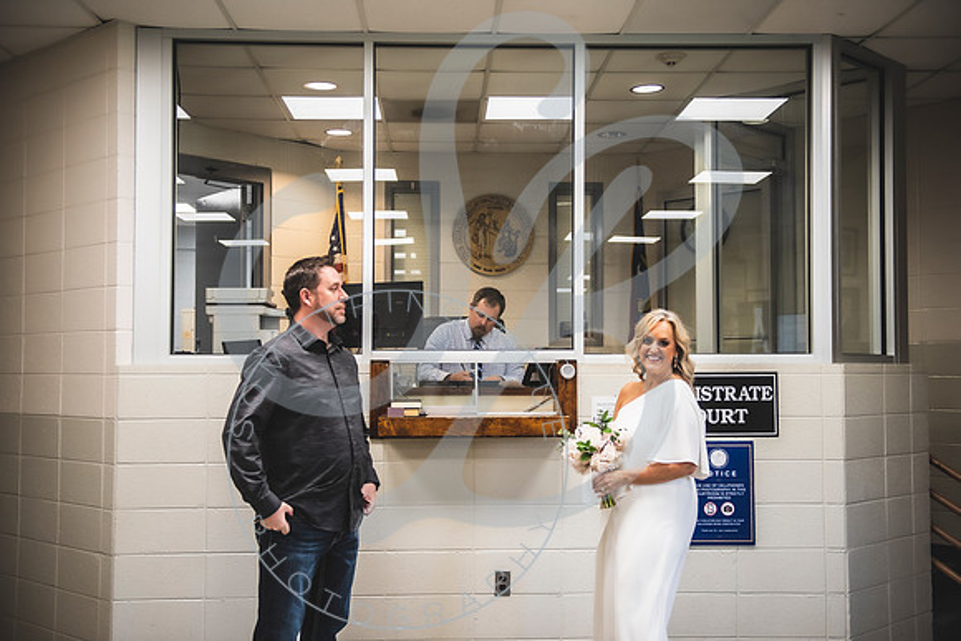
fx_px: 1134
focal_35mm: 42
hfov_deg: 45.9
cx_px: 480
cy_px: 320
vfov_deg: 31.6
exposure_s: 1/160
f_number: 2.8
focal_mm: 42
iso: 500
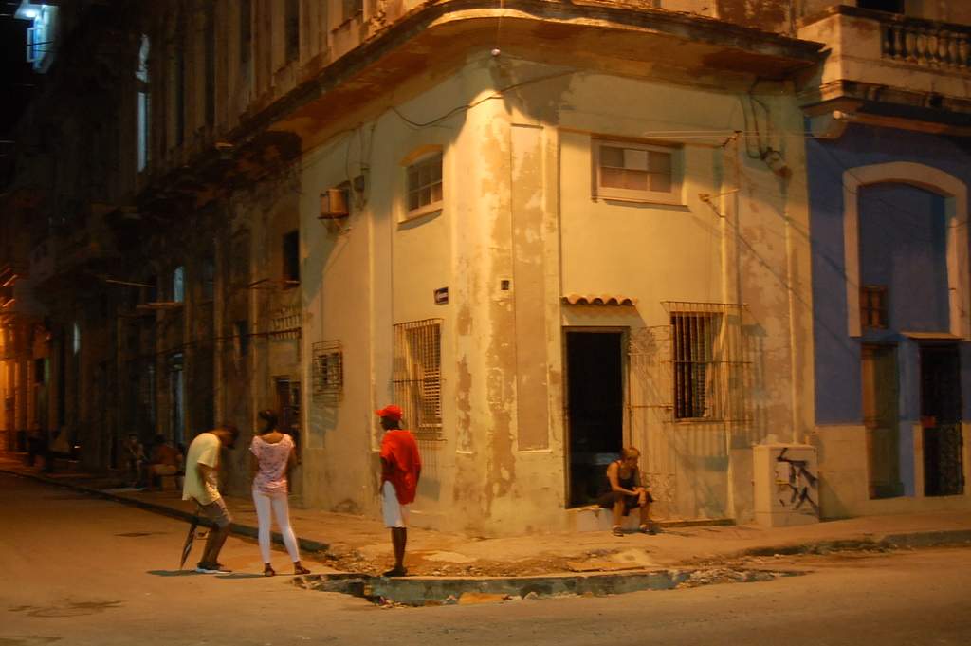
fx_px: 1294
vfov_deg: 28.0
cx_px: 486
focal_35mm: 48
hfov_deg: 41.1
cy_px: 323
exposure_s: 1/8
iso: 1100
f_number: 4.5
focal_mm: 32
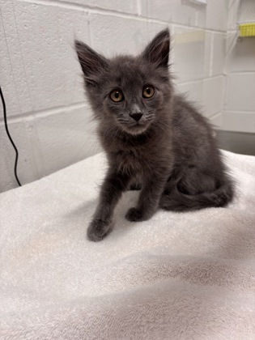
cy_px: 170
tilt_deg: -21.3
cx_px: 128
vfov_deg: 67.3
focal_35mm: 26
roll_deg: +2.9
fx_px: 255
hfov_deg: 53.1
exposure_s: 1/100
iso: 80
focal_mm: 5.96
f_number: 1.6
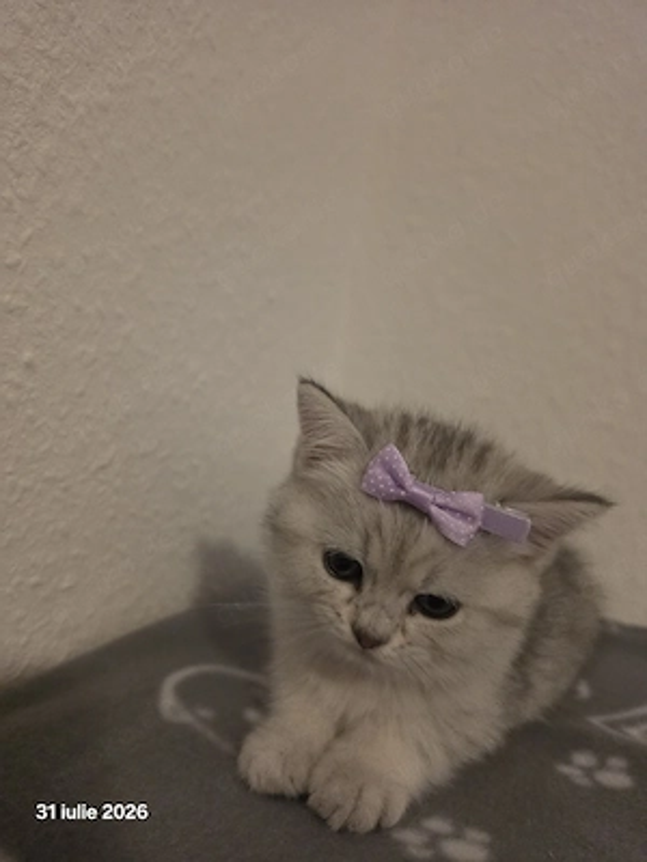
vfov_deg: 73.9
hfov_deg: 58.9
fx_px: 573
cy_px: 431
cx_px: 324
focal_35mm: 23
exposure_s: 1/101
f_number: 1.4
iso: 1000
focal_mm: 6.5
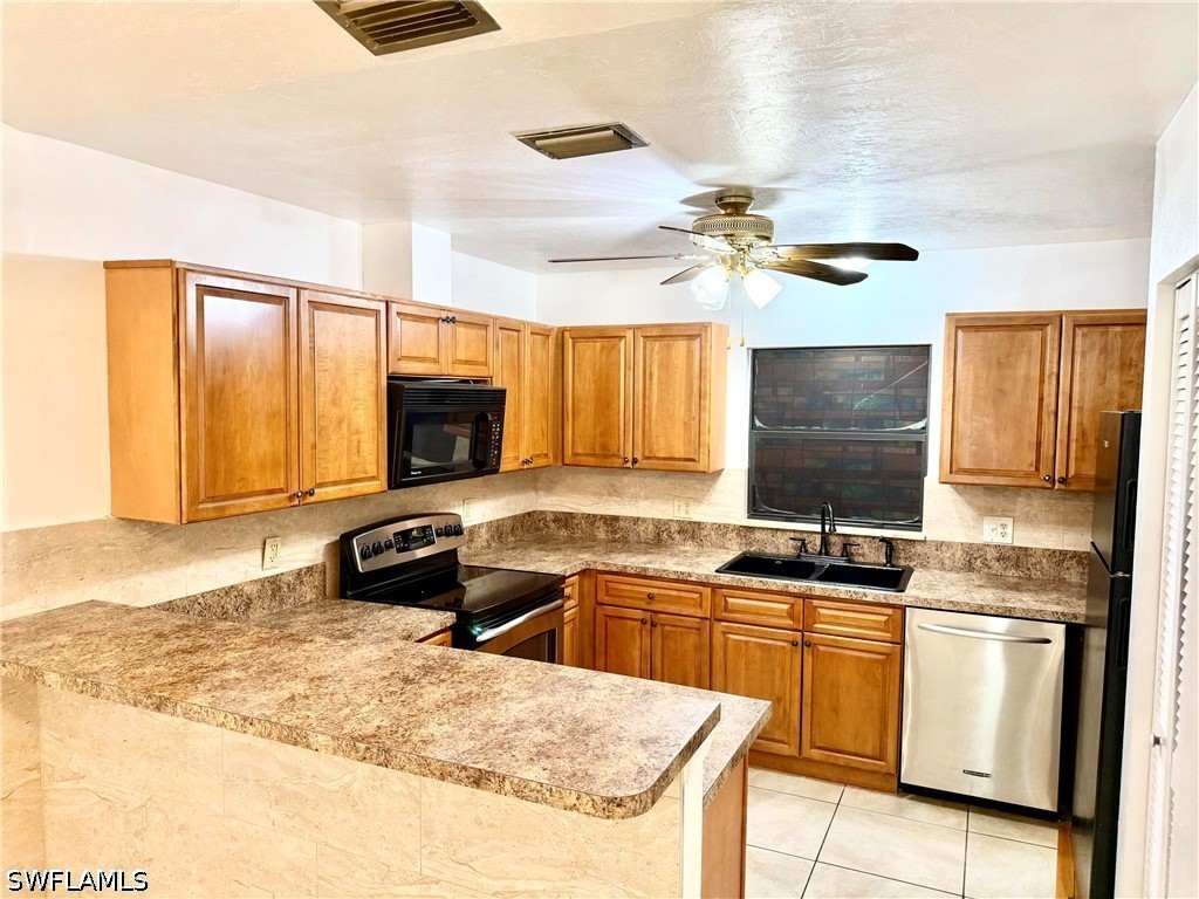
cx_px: 600
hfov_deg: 71.6
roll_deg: -1.4
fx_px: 831
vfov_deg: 56.8
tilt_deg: -3.8
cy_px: 450
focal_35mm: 24
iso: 160
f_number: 1.78
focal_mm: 6.76
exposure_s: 1/60
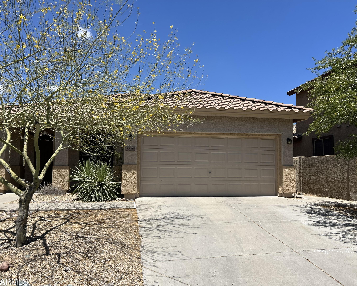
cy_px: 148
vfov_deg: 51.5
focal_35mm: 28
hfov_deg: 62.2
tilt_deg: +7.3
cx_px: 175
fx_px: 296
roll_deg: +0.1
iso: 50
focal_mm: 5.7
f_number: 1.5
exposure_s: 1/5319
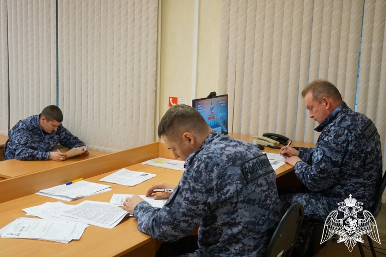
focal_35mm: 46
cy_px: 128
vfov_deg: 28.9
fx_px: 499
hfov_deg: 42.3
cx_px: 193
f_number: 4.5
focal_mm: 31
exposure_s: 1/160
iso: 2500
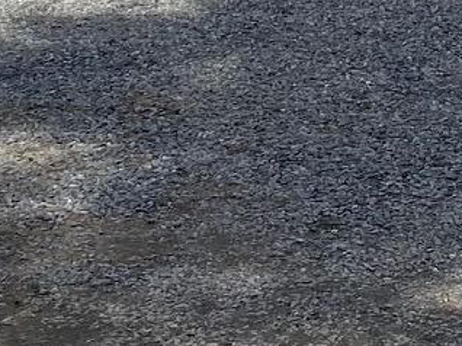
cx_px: 202
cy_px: -440
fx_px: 2200
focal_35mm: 165
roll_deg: +2.8
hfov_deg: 12.0
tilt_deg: +2.2
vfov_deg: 8.3
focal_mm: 4.25
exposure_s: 1/2315
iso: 32
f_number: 1.8
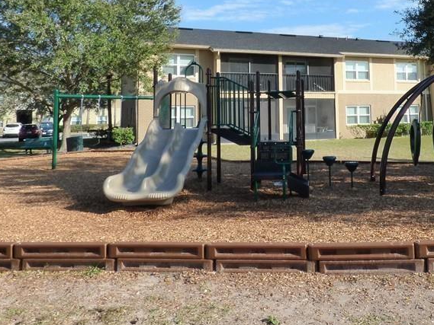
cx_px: 297
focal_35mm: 36
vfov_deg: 38.5
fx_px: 451
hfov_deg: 50.2
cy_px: 78
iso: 200
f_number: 4.5
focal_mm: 3.58
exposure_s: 1/640
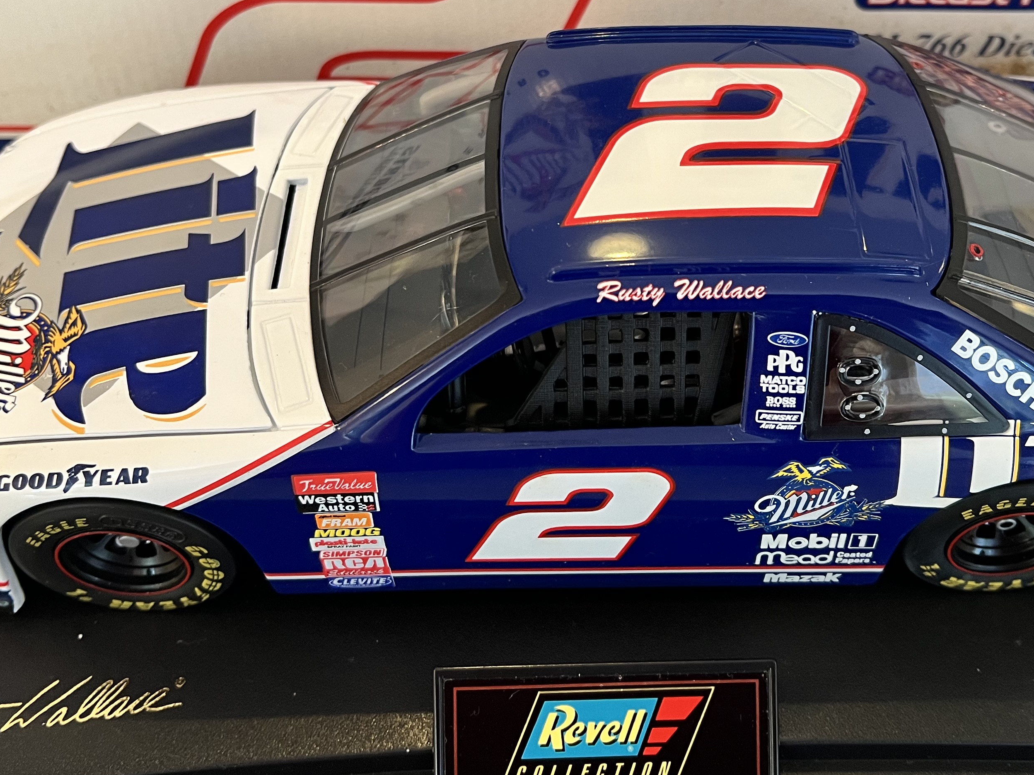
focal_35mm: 42
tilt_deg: -44.5
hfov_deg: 44.6
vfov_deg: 34.1
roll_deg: +0.8
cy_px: 266
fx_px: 1255
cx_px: 611
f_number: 1.5
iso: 160
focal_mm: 5.7
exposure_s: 1/60
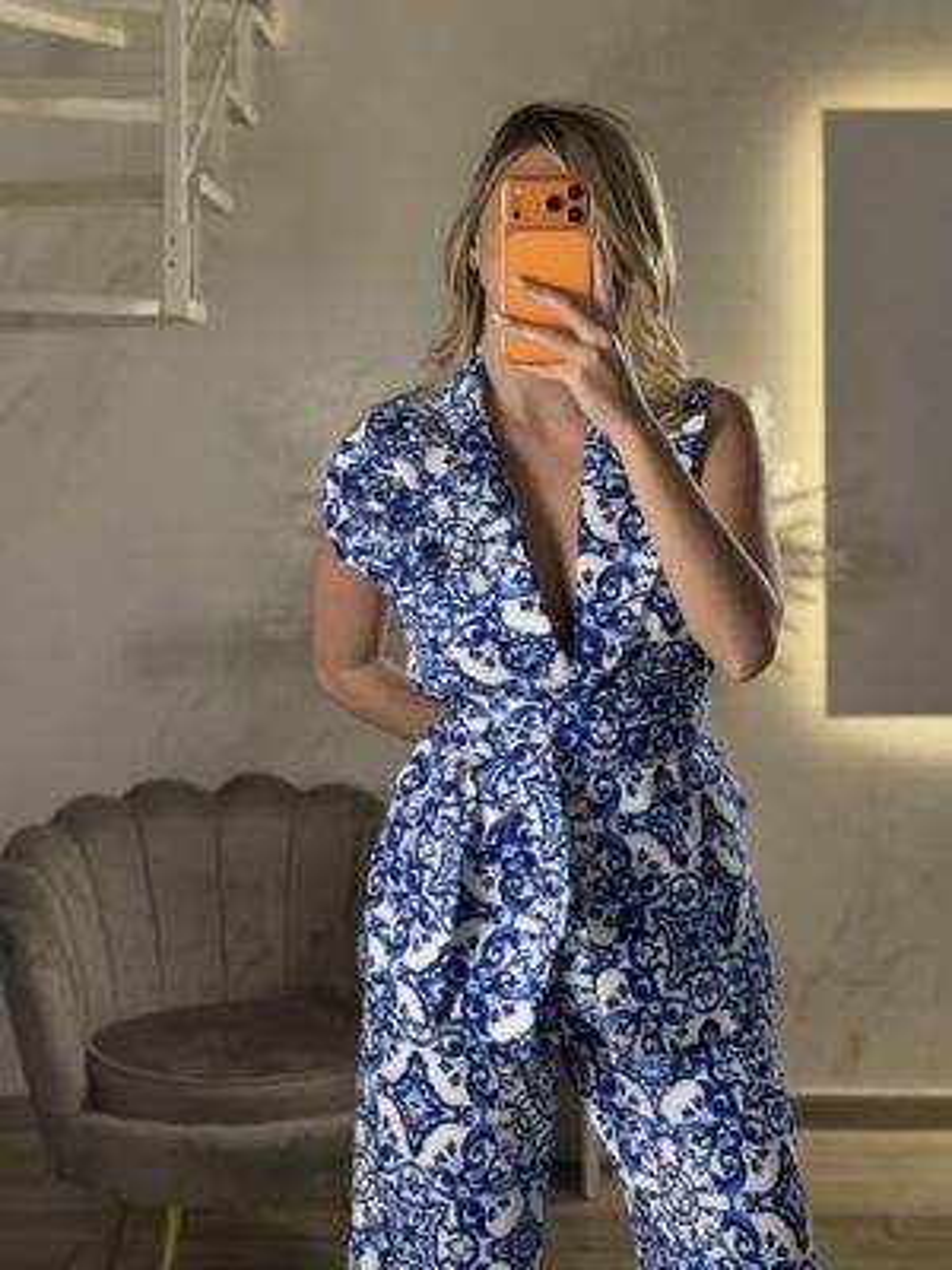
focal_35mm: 48
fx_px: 1760
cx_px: 476
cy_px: 635
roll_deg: -0.5
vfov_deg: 39.7
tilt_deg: -10.3
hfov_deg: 30.3
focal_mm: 6.76
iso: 100
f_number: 1.78
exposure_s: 1/100
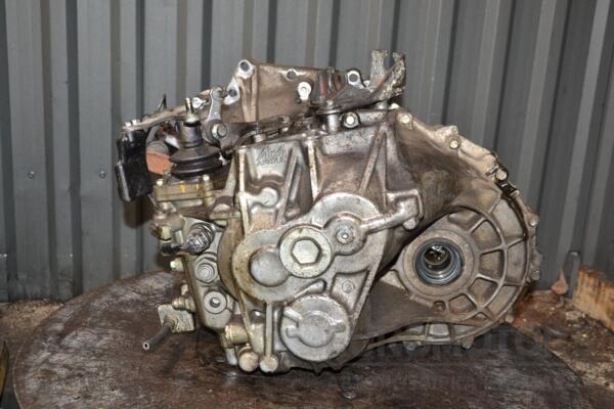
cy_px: 204
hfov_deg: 43.6
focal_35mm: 45
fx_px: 767
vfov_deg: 29.9
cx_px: 307
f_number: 5
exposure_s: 1/60
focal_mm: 30
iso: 800
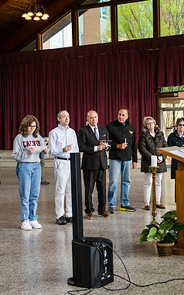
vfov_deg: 29.4
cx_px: 131
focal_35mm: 70
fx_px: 561
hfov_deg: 18.5
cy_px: 146
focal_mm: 45
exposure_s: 1/250
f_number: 3.5
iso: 800
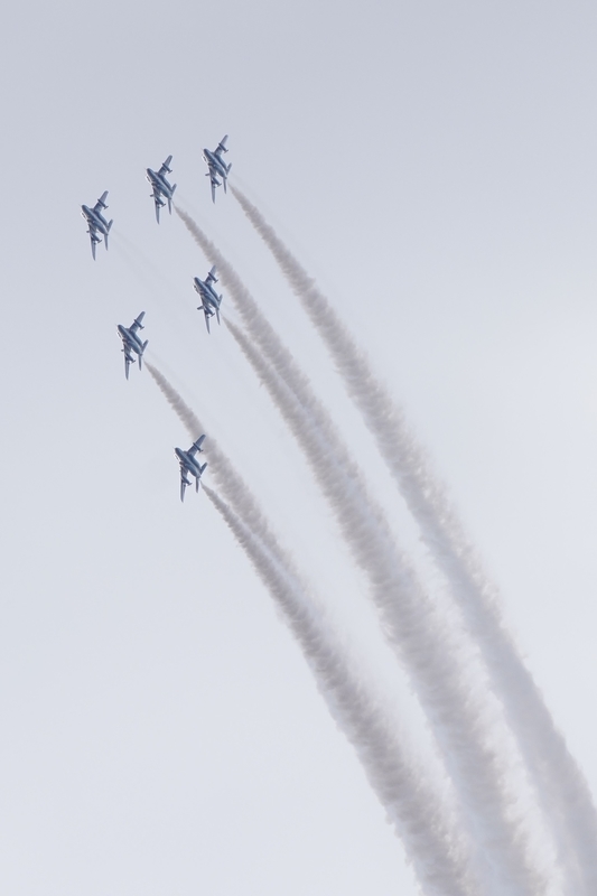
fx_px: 7465
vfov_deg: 6.9
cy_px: 448
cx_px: 298
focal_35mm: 300
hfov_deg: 4.6
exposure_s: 1/1000
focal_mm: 300
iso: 320
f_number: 5.6
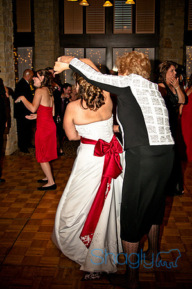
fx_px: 337
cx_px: 96
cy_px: 144
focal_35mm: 42
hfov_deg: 31.8
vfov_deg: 46.4
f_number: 2.8
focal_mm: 28
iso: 400
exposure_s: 1/200
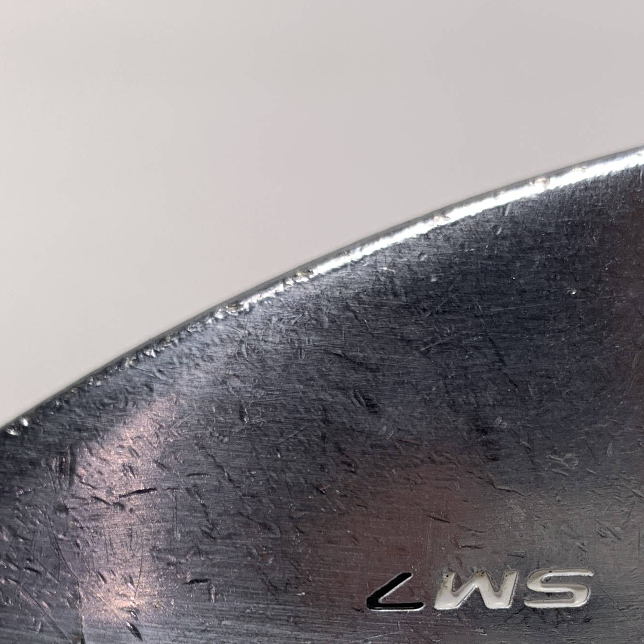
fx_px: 1473
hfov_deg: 24.5
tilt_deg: -36.9
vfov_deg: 23.4
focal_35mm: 70
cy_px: 671
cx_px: 427
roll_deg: -1.2
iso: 25
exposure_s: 1/259
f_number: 1.8
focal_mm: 4.25
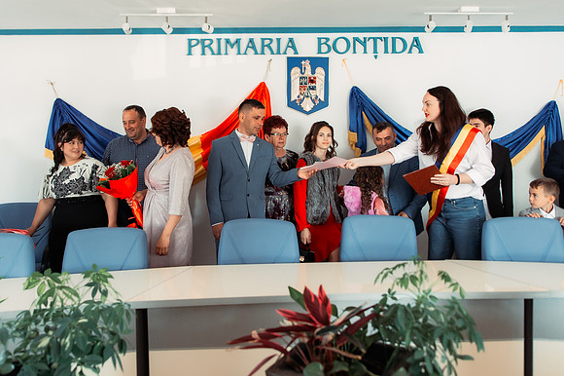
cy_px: 140
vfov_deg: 42.0
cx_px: 260
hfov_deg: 60.4
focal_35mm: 31
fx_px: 484
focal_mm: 24
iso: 1600
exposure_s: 1/125
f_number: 3.2
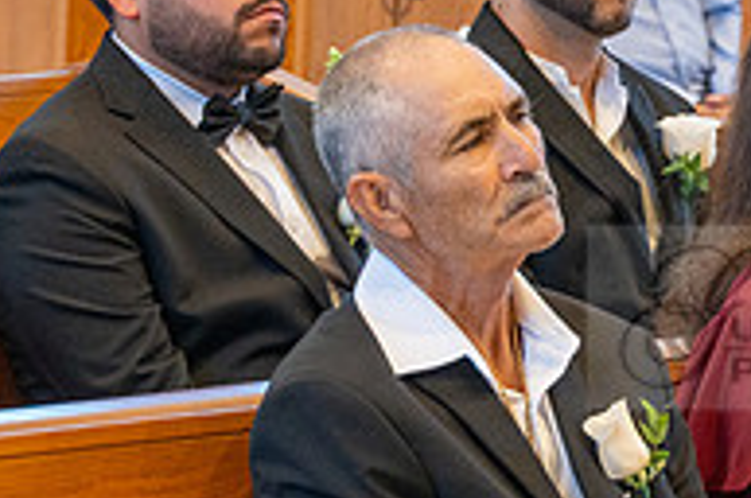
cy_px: 317
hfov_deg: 4.1
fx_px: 10351
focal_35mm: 497
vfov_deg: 2.8
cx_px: 926
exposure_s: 1/50
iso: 1250
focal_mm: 165
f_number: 7.6
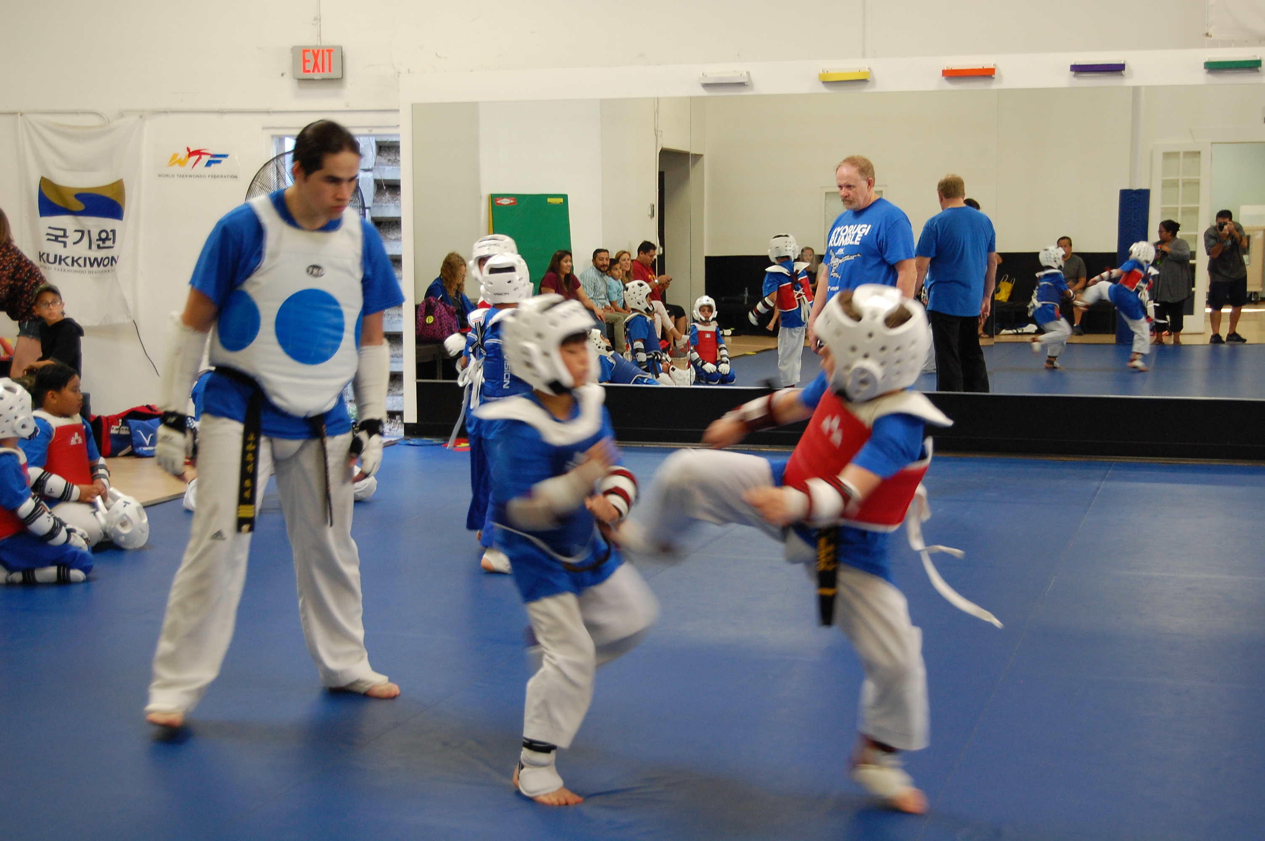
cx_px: 632
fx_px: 1790
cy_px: 420
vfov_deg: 26.4
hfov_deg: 38.9
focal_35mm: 51
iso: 800
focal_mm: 34
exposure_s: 1/60
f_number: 4.5
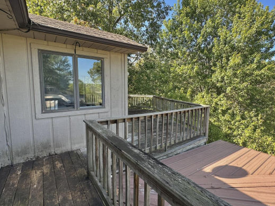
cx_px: 156
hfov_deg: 87.3
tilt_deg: -6.3
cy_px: 101
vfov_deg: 71.6
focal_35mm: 18
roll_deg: -0.6
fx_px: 143
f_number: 2.2
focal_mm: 2.22
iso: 40
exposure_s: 1/213
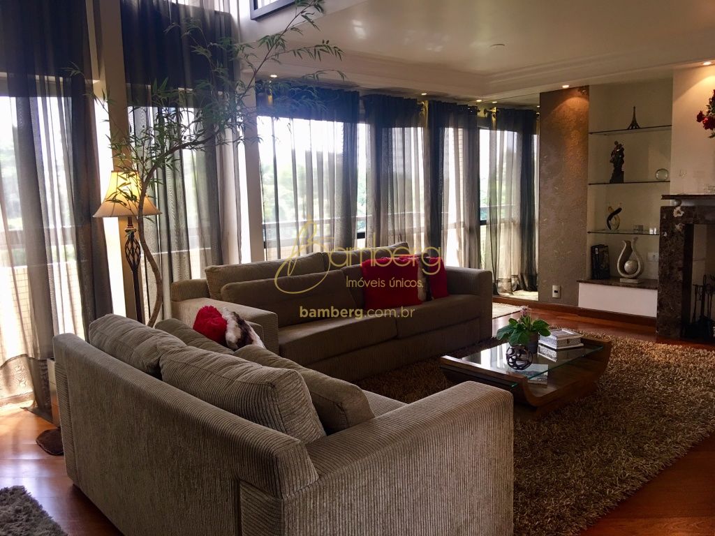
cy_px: 268
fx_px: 599
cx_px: 358
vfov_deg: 48.2
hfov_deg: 61.7
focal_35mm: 29
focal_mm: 4.15
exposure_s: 1/30
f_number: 2.2
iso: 40
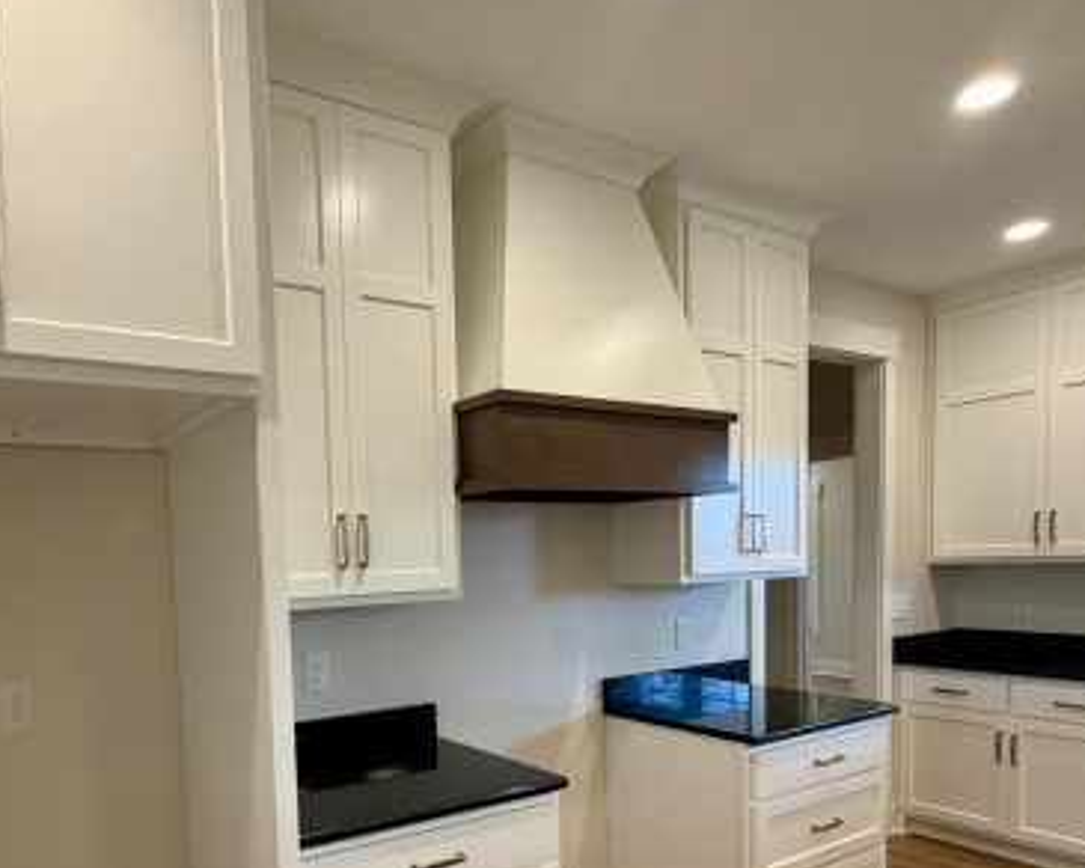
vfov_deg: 55.1
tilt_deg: -2.8
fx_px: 803
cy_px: 609
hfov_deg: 67.1
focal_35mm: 25
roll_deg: +1.3
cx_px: 409
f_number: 2.2
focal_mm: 2.22
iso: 160
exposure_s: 1/60
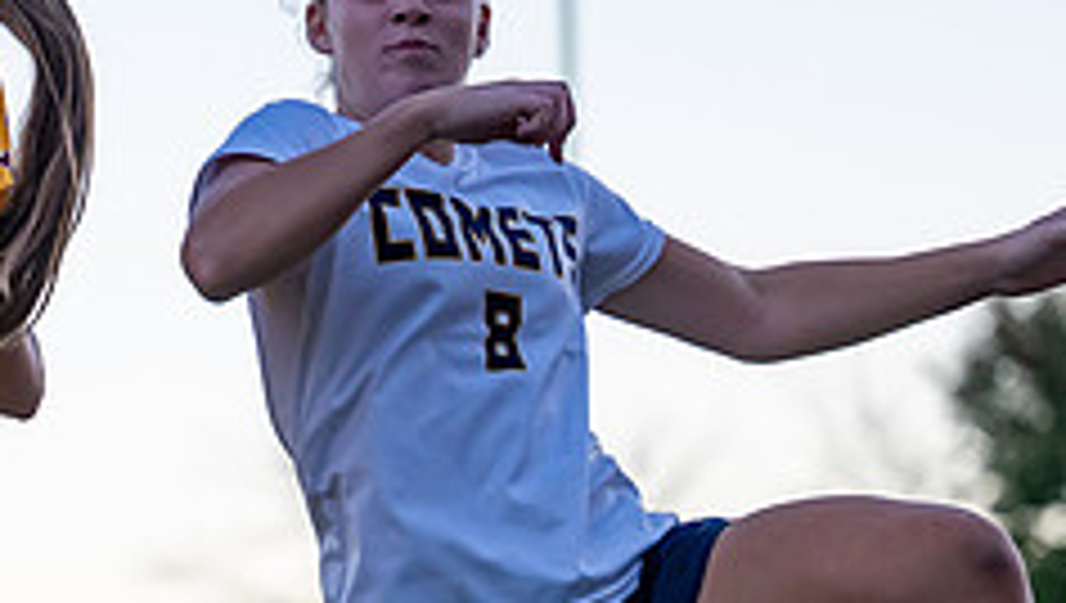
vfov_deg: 4.2
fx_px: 8292
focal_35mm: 293
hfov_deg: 7.3
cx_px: -415
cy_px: 528
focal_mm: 89
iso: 800
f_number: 2.8
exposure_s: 1/2000
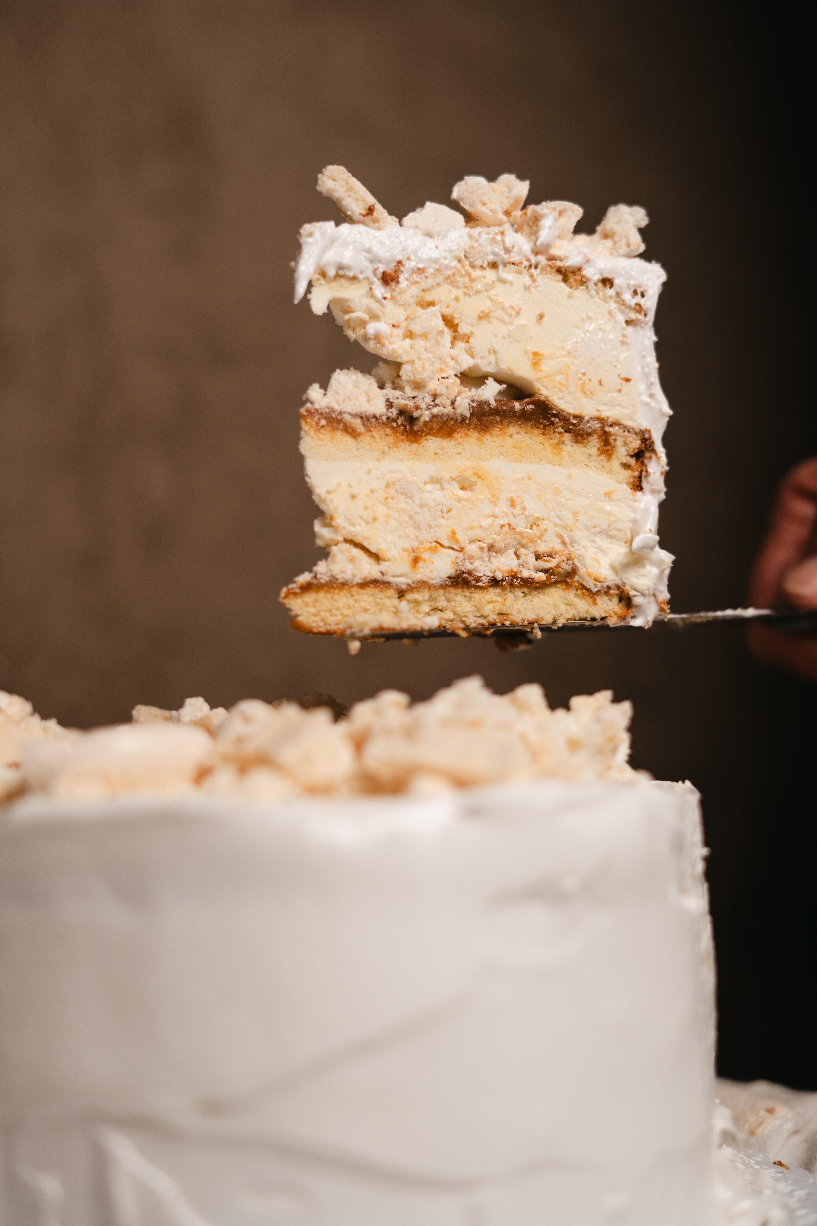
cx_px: 408
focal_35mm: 50
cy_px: 613
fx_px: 1702
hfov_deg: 27.0
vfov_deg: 39.6
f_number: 2.5
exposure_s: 1/320
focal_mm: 50
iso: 125
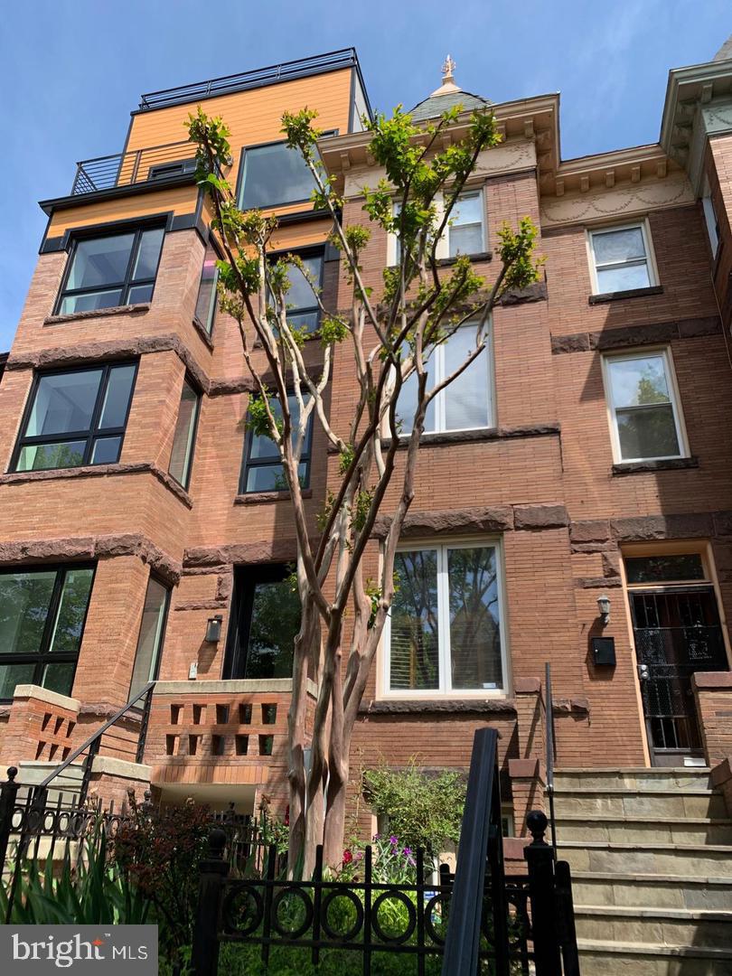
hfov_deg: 53.1
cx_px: 366
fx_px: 733
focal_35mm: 26
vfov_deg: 67.3
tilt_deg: +27.2
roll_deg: -2.0
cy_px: 488
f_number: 1.8
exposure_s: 1/1163
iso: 25
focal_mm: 4.25
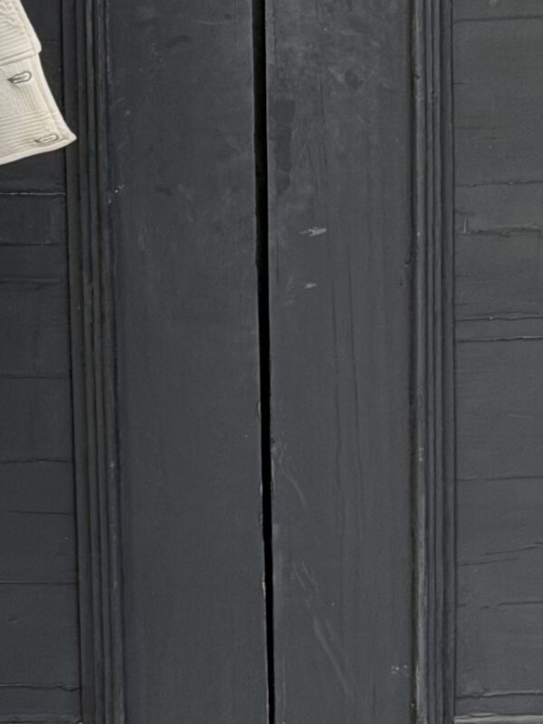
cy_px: 188
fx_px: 3201
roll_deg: +1.2
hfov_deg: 9.5
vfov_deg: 12.9
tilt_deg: -3.0
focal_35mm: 153
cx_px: -223
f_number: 1.78
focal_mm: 6.76
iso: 100
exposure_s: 1/70
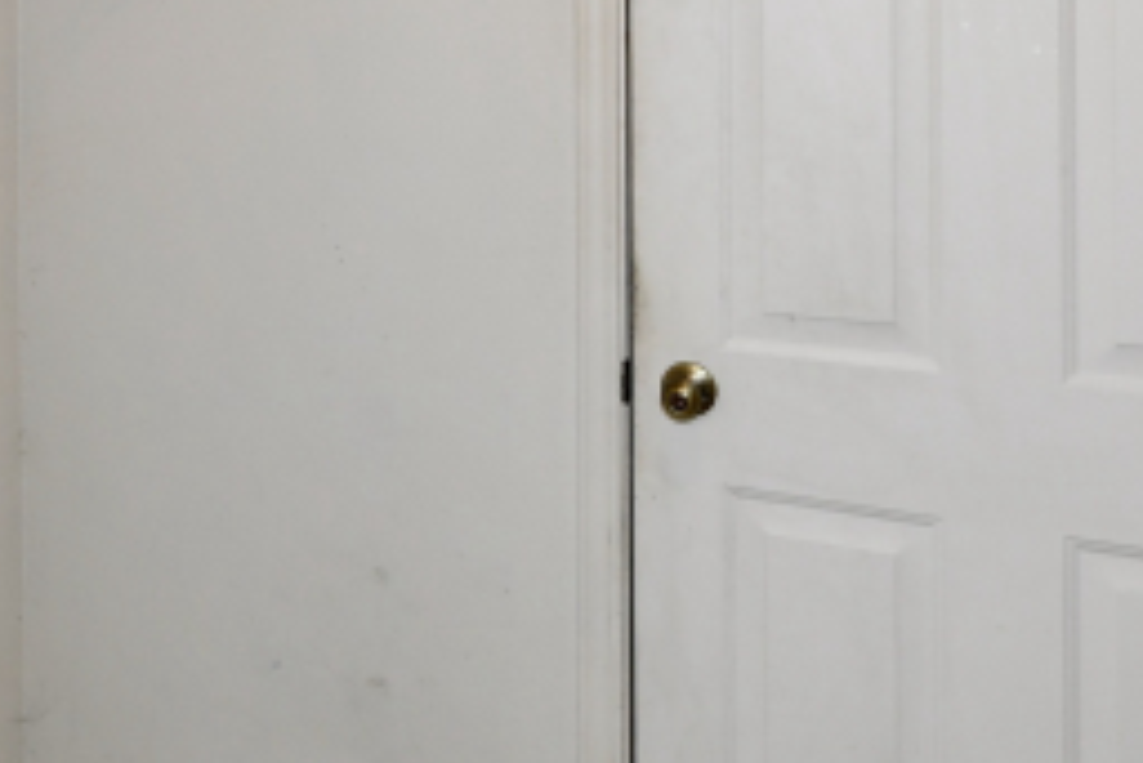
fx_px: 1302
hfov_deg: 44.3
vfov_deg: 31.2
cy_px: 76
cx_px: 174
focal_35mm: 41
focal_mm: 14
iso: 640
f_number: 6.3
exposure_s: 1/60
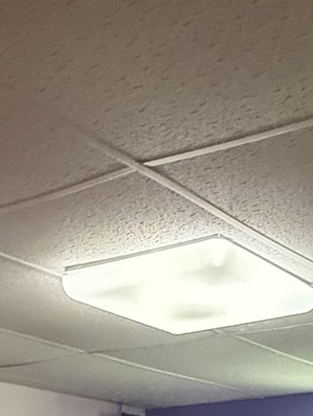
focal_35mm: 70
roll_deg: +0.4
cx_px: 241
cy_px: 761
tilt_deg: -15.6
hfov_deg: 20.8
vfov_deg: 19.8
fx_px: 844
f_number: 2.2
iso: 1250
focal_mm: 2.22
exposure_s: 1/40
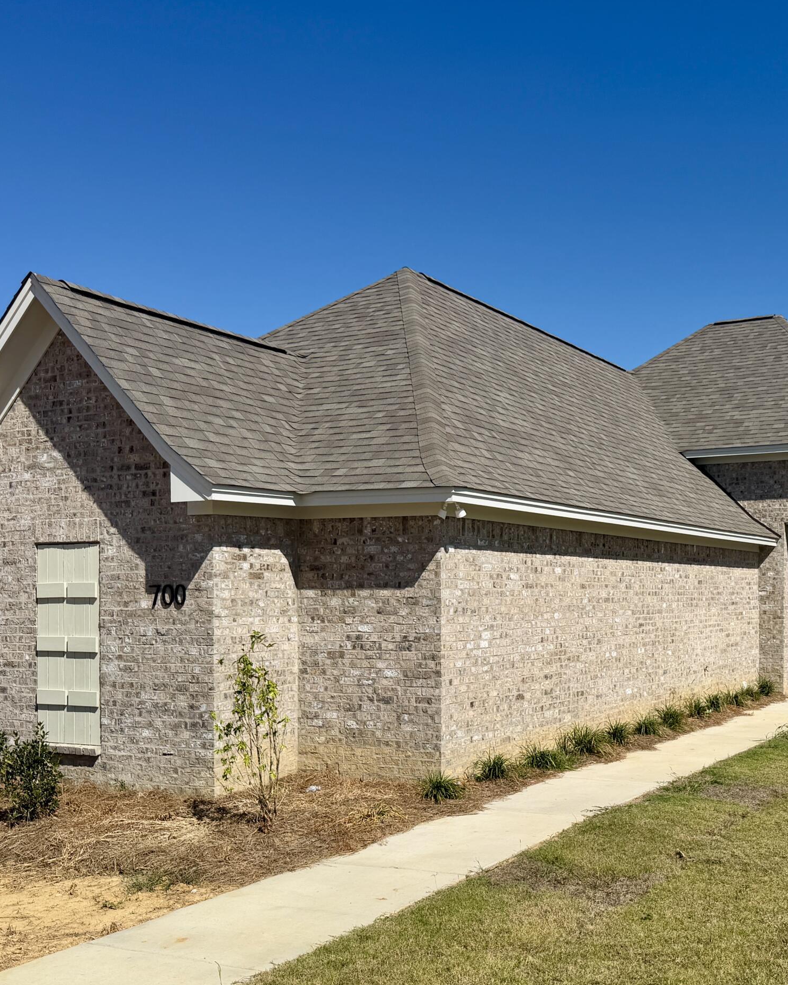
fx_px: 1107
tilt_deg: -0.5
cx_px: 610
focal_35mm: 38
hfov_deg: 38.0
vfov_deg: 47.6
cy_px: 597
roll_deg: +0.5
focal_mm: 6.76
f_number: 1.78
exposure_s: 1/8130
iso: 80
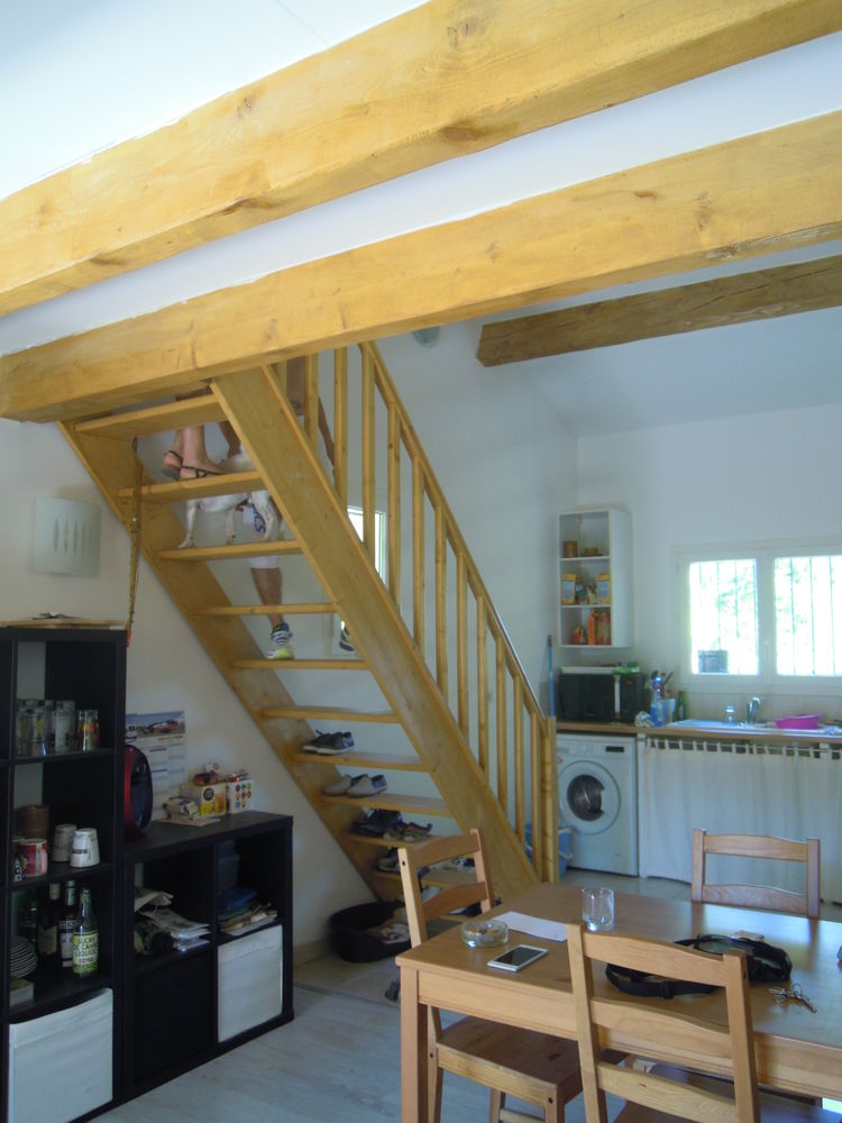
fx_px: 908
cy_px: 562
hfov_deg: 49.7
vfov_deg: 63.4
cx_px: 421
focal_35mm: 28
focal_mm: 5
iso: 180
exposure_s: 1/30
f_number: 2.7
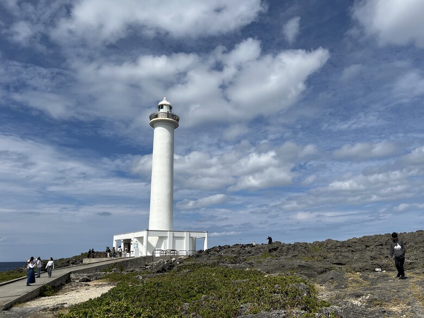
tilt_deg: +15.9
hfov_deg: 67.3
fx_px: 318
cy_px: 159
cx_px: 212
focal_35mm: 26
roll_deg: +1.0
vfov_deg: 53.1
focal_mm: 5.7
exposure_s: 1/10309
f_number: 1.5
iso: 50
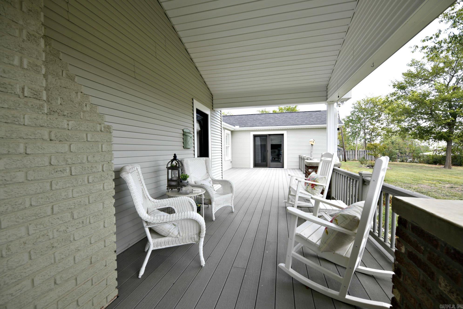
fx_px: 180
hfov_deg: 104.3
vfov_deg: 81.2
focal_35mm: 14
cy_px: 154
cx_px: 232
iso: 64
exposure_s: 1/100
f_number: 5
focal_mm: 14
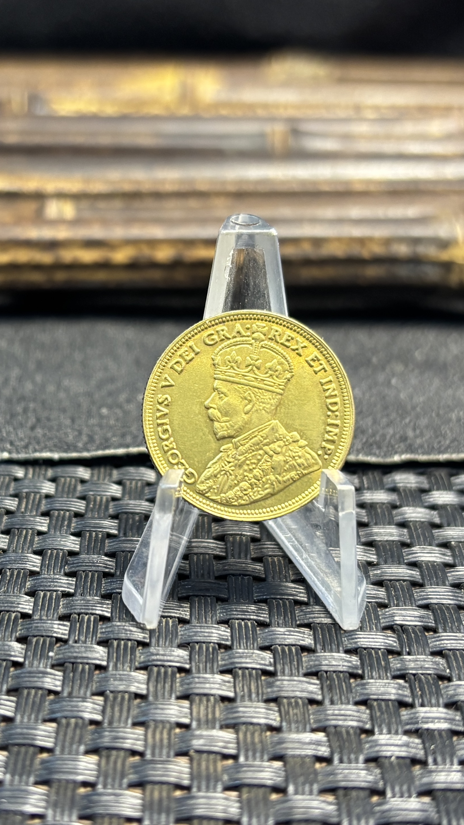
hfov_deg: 40.1
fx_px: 634
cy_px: 421
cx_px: 260
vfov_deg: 66.1
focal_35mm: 29
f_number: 1.6
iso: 200
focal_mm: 5.96
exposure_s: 1/50
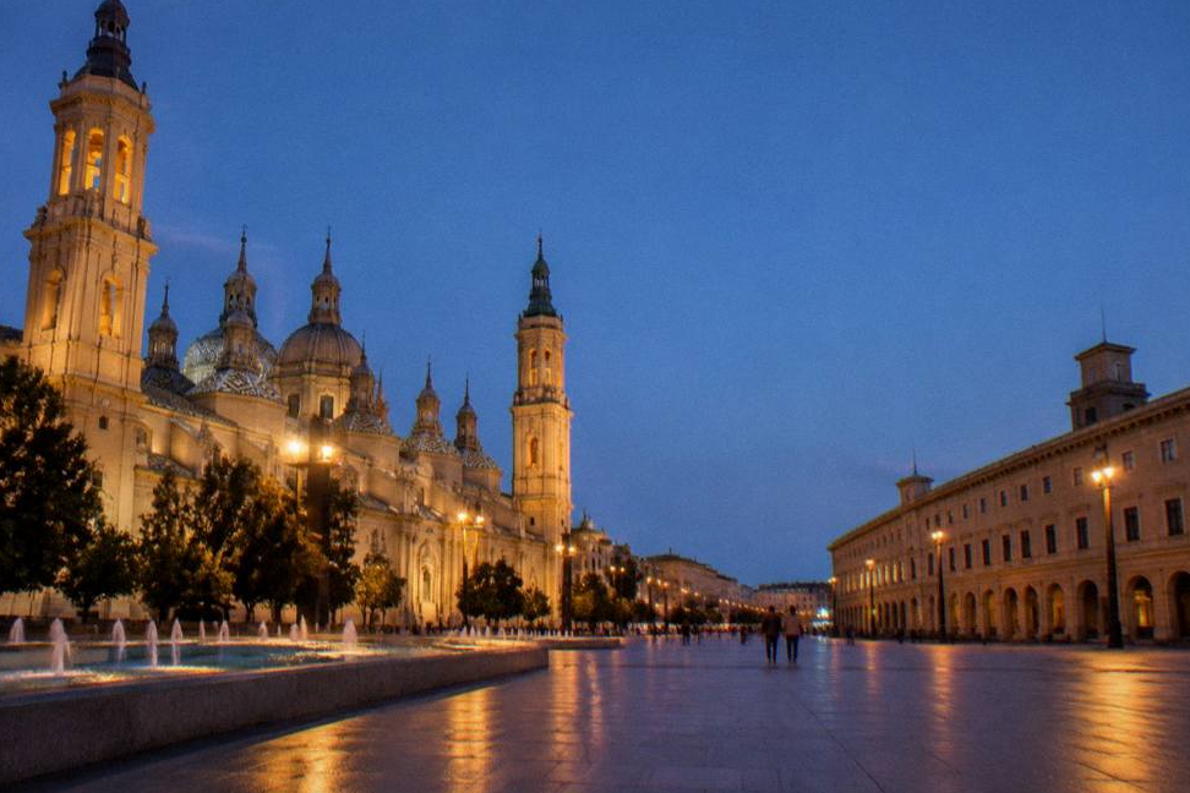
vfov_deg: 36.9
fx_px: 1190
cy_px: 404
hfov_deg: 53.1
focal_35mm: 36
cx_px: 586
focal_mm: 35
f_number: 6.3
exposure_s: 1/60
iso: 1600
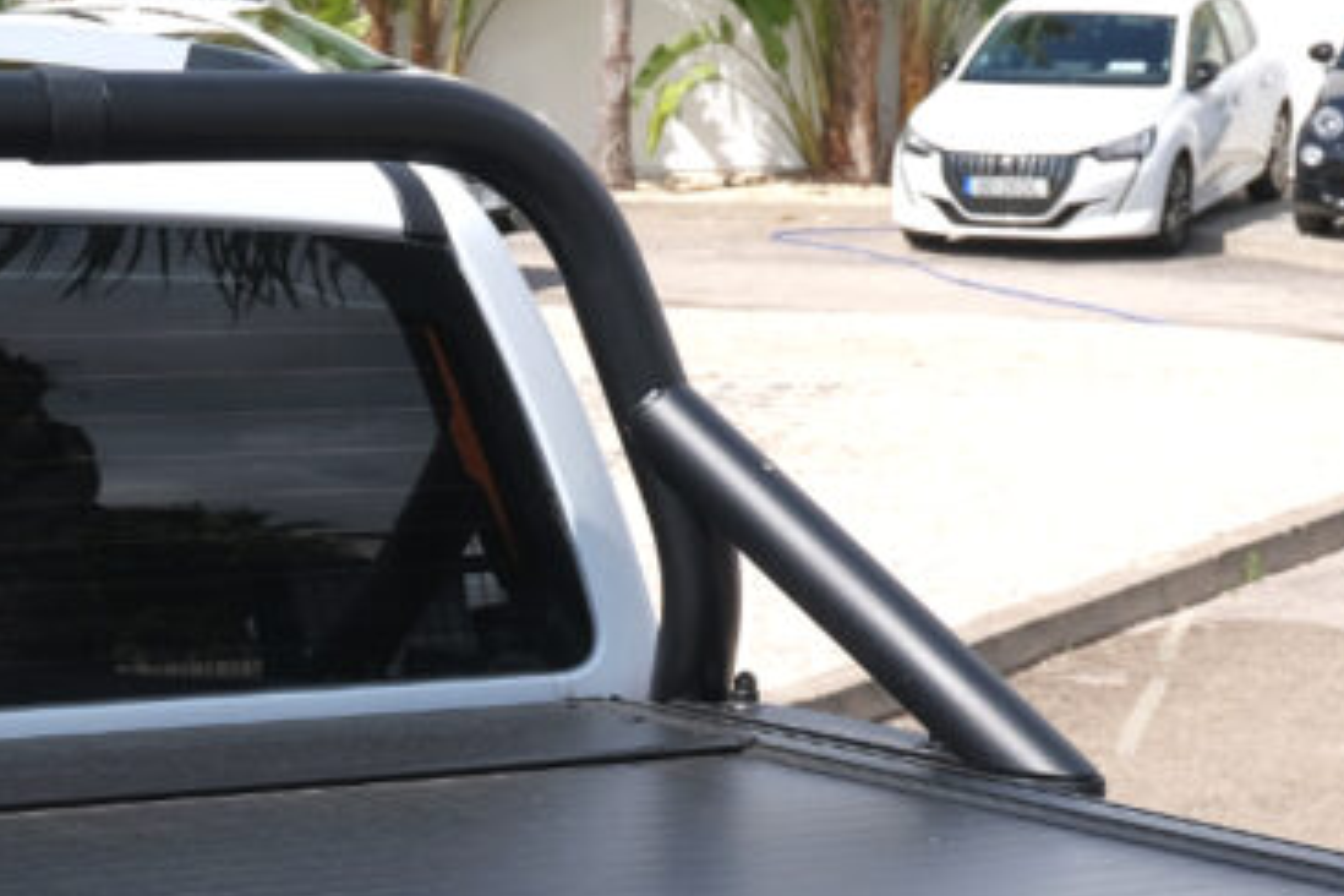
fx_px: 4592
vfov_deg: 10.9
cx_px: 488
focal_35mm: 123
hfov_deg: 16.6
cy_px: 1210
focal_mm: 29.6
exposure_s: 1/250
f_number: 9
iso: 160
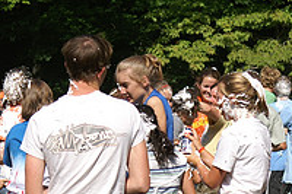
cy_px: 209
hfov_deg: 6.8
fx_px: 2472
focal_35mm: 305
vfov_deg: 4.5
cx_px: 178
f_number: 7.1
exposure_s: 1/640
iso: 100
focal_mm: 70
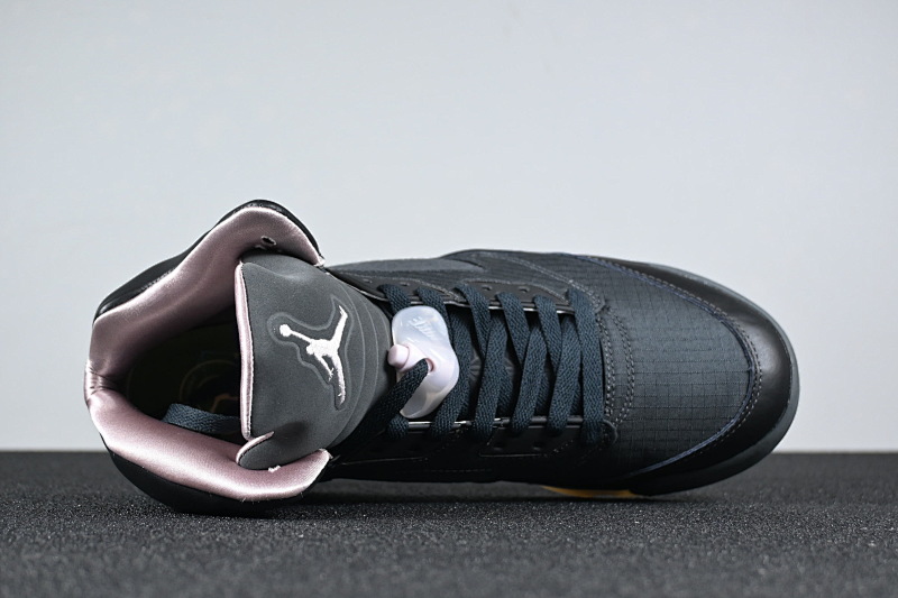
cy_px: 299
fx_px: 1309
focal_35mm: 52
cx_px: 449
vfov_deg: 25.7
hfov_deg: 37.9
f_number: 5.3
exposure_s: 1/125
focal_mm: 35
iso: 800
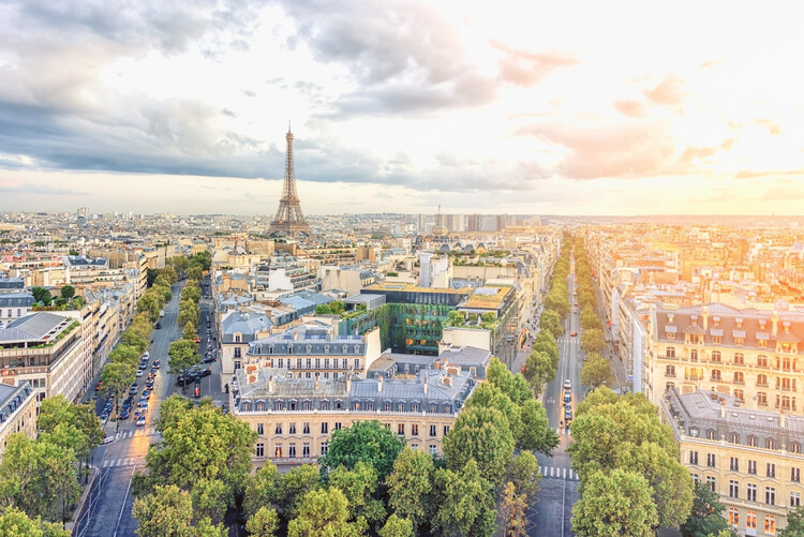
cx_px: 402
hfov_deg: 65.4
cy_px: 268
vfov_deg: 46.5
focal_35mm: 28
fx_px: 626
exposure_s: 1/5
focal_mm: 28
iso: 64
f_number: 5.6
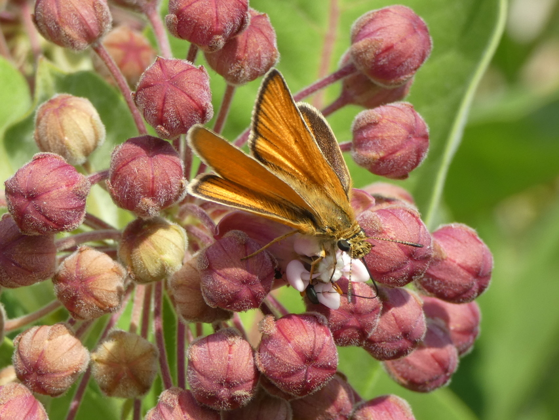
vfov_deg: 10.8
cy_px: 210
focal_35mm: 138
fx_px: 2229
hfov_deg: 14.3
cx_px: 280
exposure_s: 1/125
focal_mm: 24.7
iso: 80
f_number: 5.3
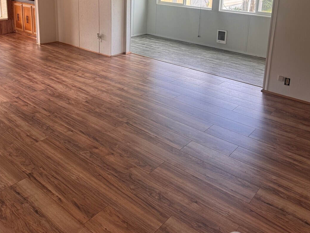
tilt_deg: -13.8
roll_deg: -2.0
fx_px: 295
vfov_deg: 40.8
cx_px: 156
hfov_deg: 55.4
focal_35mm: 33
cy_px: 41
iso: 100
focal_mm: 6.76
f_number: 1.78
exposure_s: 1/120
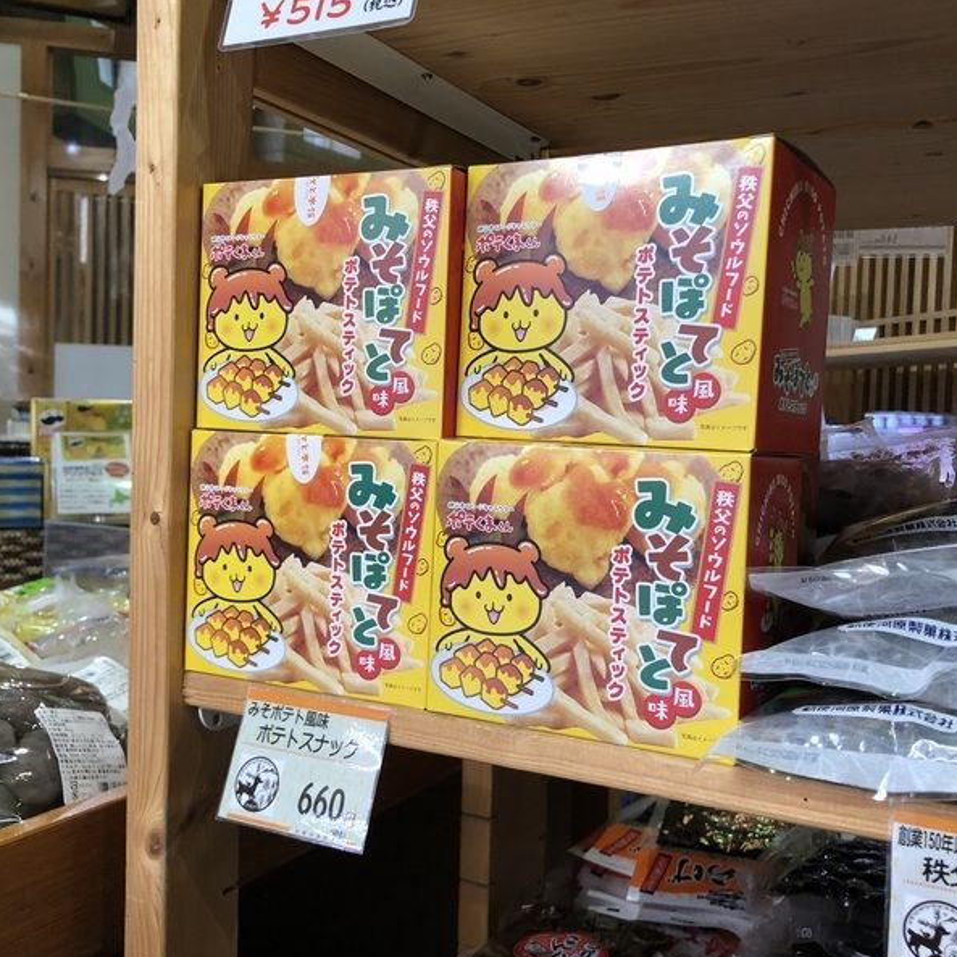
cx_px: 525
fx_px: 1063
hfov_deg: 48.4
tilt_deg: -1.7
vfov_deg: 48.4
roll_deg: -1.5
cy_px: 490
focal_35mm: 34
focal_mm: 3.99
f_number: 1.8
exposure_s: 1/25
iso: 40
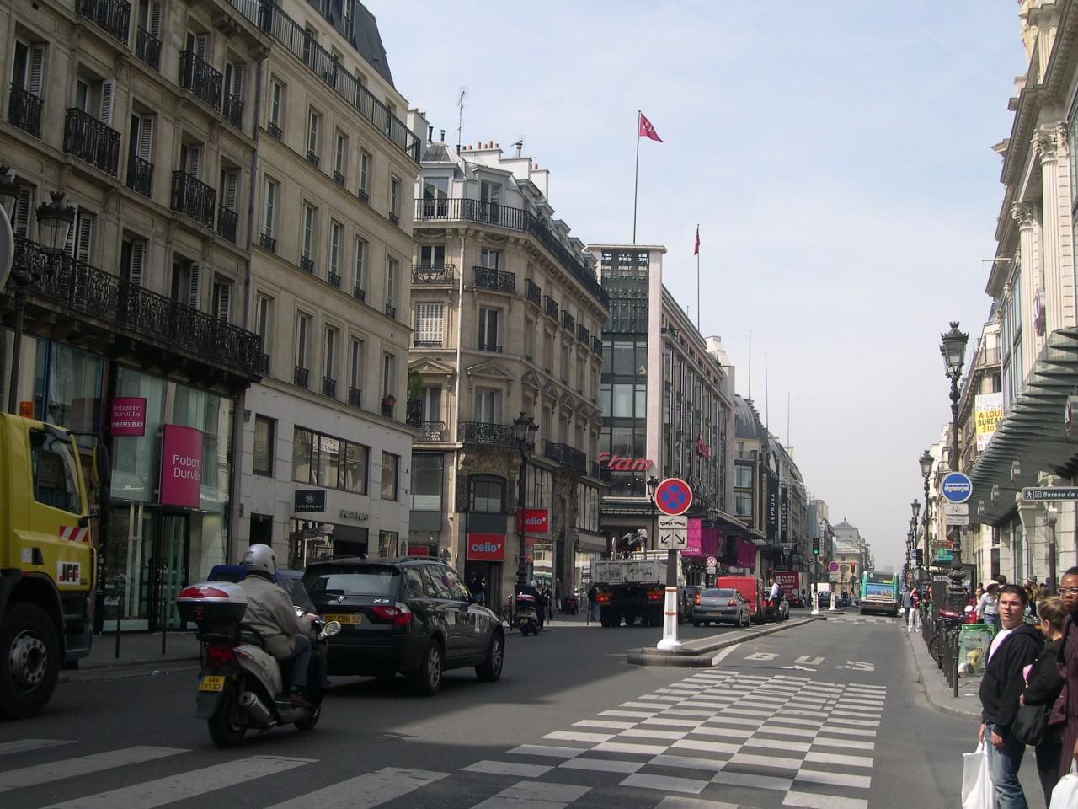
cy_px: 404
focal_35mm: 42
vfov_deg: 34.3
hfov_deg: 44.8
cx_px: 539
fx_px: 1308
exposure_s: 1/147
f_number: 8
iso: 100
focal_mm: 9
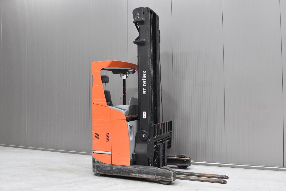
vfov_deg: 38.4
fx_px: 274
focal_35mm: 34
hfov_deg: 55.1
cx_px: 143
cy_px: 96
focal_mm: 23
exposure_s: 1/20
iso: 1600
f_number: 6.3
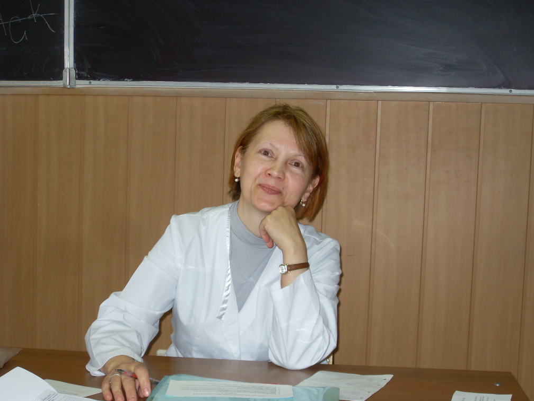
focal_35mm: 62
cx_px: 271
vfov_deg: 23.7
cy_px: 199
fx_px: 957
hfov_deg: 31.2
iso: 120
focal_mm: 10.1
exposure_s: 1/60
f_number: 3.7
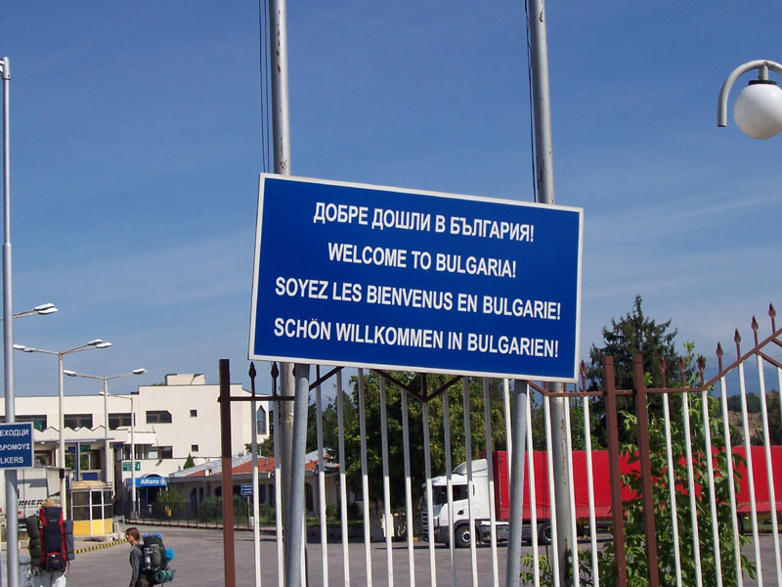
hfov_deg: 29.4
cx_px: 391
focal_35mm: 66
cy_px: 294
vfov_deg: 22.3
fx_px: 1491
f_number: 6.7
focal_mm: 10.8
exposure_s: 1/500
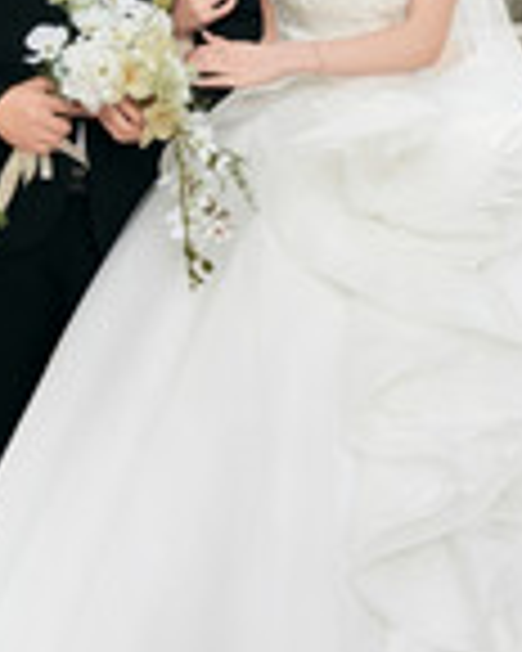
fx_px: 2433
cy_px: -94
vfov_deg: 14.8
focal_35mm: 126
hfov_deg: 12.2
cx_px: 254
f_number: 3.2
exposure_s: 1/200
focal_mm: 39
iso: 160
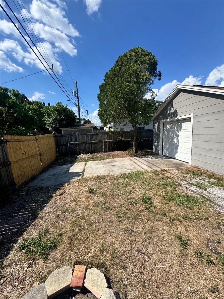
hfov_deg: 85.7
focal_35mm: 14
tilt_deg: -3.4
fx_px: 121
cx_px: 112
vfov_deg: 102.1
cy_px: 150
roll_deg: -2.6
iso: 40
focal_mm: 2.22
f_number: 2.2
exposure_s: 1/1600
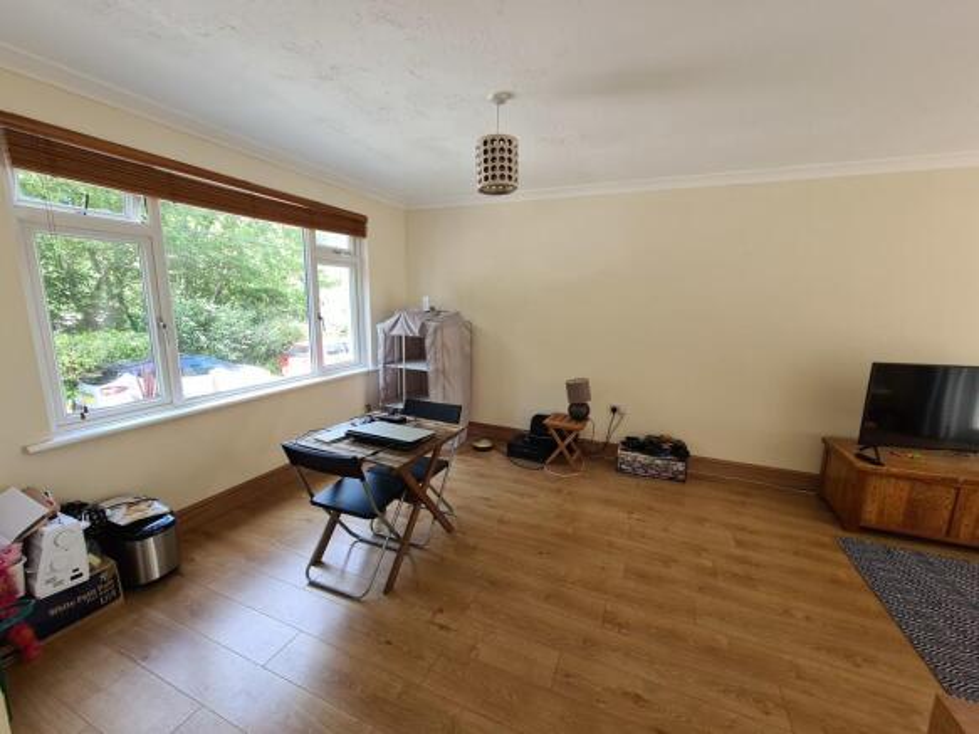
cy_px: 367
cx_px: 490
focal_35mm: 13
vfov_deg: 89.9
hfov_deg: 106.2
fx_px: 368
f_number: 2.2
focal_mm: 2.2
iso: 64
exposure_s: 1/50
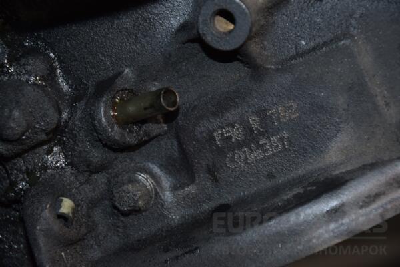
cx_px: 200
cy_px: 134
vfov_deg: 11.4
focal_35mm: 120
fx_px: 1333
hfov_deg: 17.1
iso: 800
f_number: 5.3
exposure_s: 1/60
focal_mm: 80
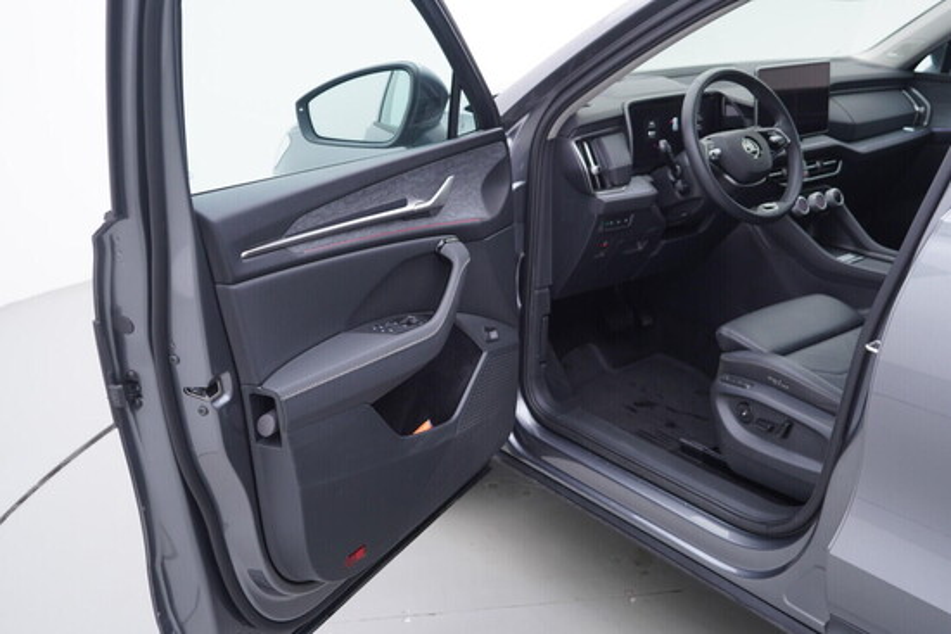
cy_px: 317
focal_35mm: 36
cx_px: 476
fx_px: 951
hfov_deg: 53.1
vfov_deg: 36.9
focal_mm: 24
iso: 125
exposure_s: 1/50
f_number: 3.2
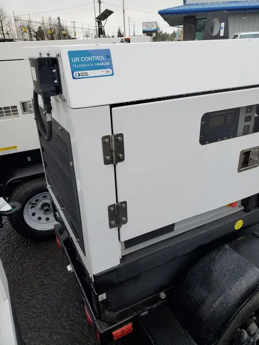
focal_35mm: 26
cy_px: 172
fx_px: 259
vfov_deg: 67.3
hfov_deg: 53.1
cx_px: 130
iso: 50
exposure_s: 1/199
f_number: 2.4
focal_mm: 4.3
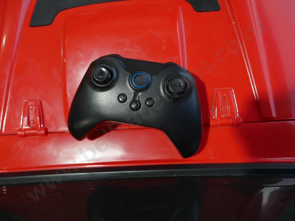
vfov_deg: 46.8
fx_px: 256
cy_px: 110
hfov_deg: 60.0
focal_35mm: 30
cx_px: 148
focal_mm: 15
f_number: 3.6
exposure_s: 1/80
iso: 200
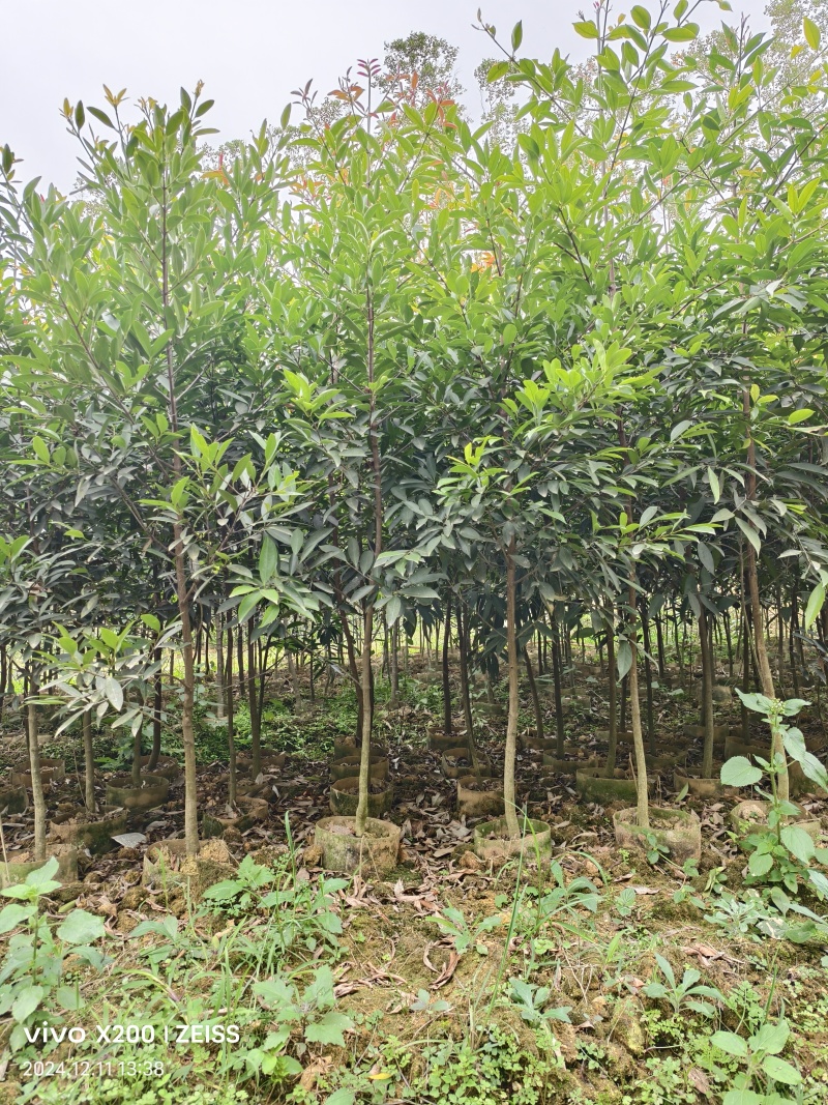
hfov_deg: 58.9
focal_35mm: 23
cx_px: 414
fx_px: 734
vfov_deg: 73.9
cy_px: 552
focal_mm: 5.6
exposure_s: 1/100
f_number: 1.57
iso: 200
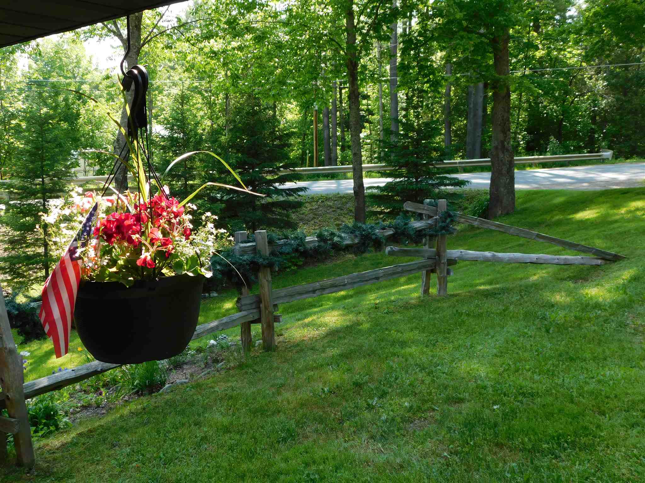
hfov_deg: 51.4
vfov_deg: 39.7
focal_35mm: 36
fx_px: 671
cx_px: 322
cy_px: 242
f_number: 3.5
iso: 125
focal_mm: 6.3
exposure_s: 1/200
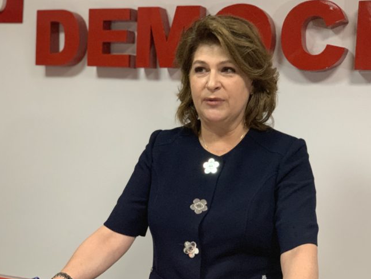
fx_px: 643
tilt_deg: -2.0
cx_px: 202
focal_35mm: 60
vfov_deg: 24.4
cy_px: 133
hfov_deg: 32.2
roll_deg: -2.8
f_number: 2.4
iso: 400
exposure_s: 1/50
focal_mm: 6
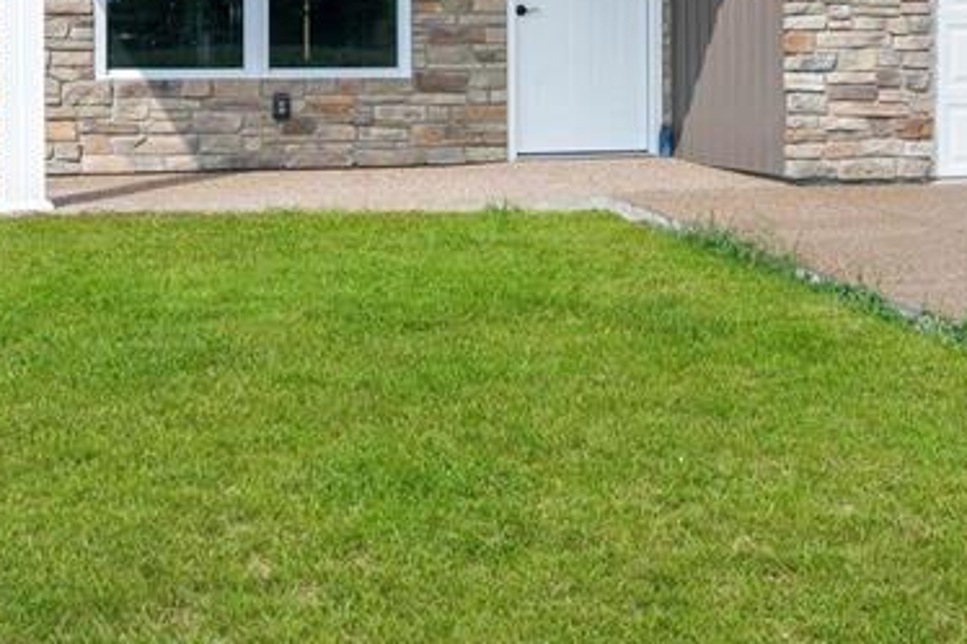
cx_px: 672
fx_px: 1728
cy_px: 58
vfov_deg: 20.6
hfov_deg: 30.9
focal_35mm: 64
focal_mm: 23.5
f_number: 8
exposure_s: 1/800
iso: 400
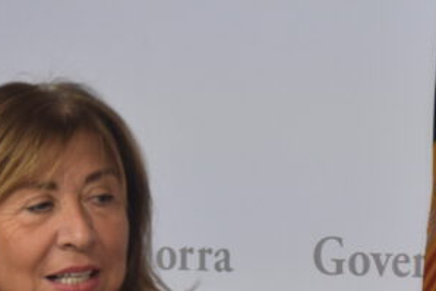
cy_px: 170
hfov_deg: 4.7
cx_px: 146
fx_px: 5304
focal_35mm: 438
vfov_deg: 3.1
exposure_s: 1/125
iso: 400
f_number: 5.6
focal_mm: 85
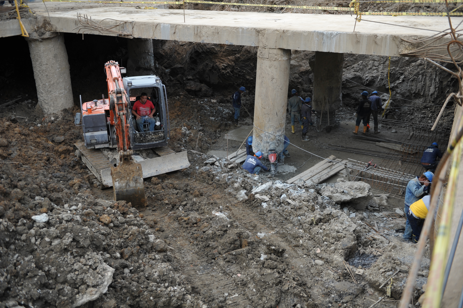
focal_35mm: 35
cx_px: 232
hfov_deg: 54.5
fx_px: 450
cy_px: 154
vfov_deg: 37.8
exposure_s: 1/500
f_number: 3.2
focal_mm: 35
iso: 200
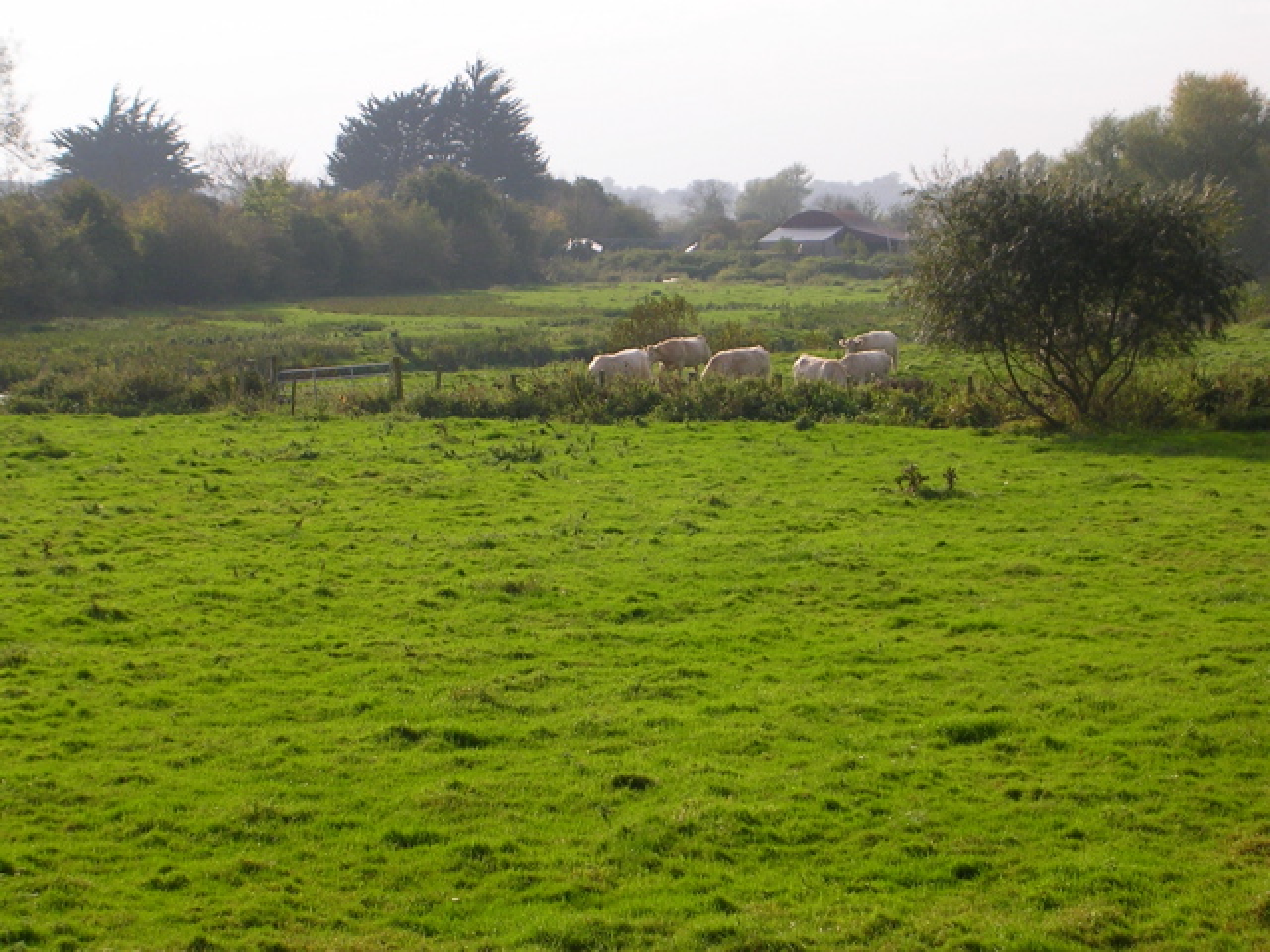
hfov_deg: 17.1
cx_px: 635
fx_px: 4219
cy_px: 476
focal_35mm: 115
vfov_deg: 12.9
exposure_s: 1/350
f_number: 4.9
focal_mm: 17.4
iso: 50
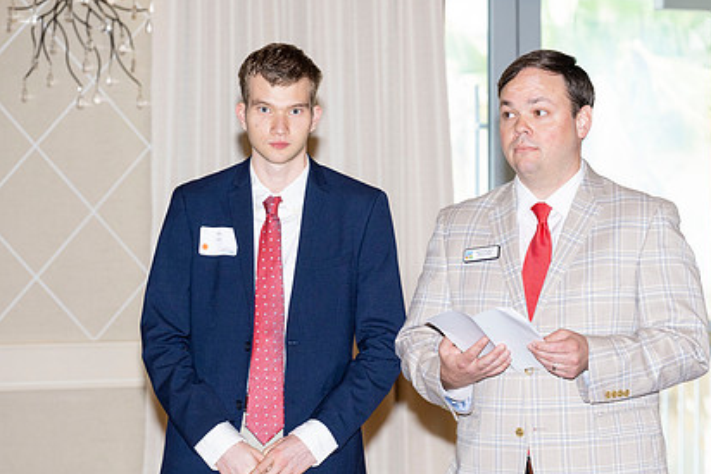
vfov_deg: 8.1
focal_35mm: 169
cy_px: 287
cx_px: 457
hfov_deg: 12.1
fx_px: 3339
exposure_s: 1/100
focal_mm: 120
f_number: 5.6
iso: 1000
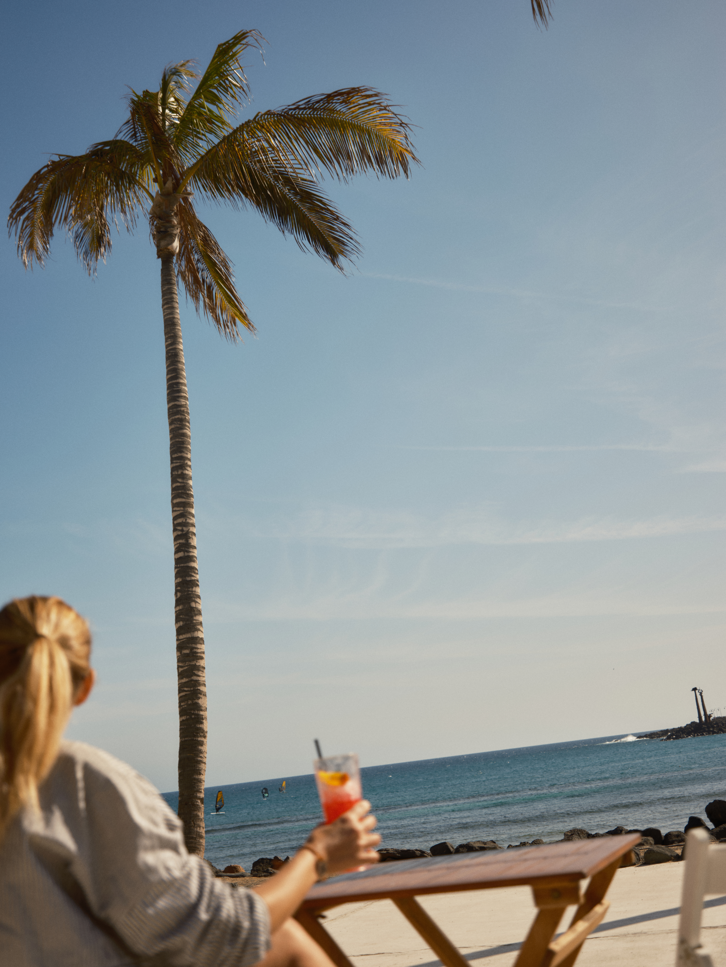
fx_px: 1174
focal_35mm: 42
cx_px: 363
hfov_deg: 34.3
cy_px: 484
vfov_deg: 44.8
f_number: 5.2
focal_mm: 52.7
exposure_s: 1/400
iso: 50
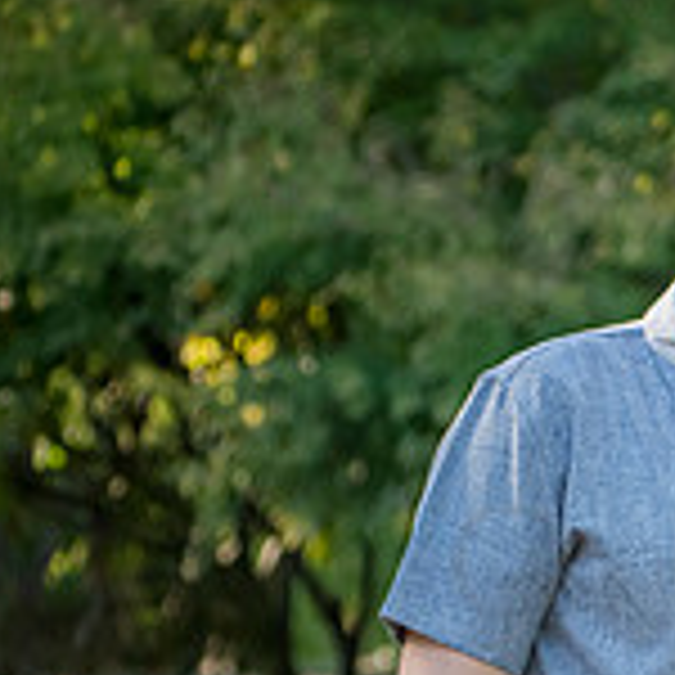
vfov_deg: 6.1
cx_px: 1328
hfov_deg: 6.0
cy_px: 778
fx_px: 6332
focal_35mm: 287
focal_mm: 80
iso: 400
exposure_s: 1/400
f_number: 4
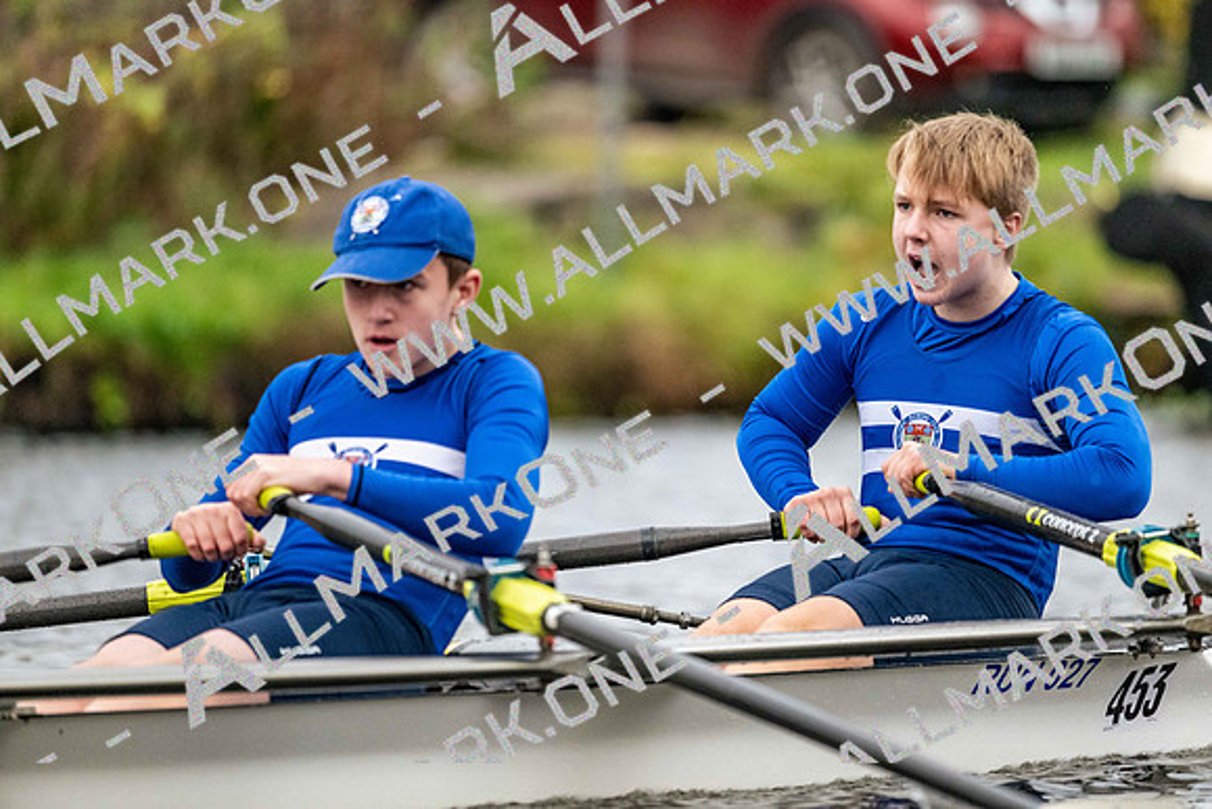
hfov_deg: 5.2
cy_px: 404
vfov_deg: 3.4
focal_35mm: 400
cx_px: 606
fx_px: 13469
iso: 5600
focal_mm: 400
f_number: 4.5
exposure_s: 1/2000
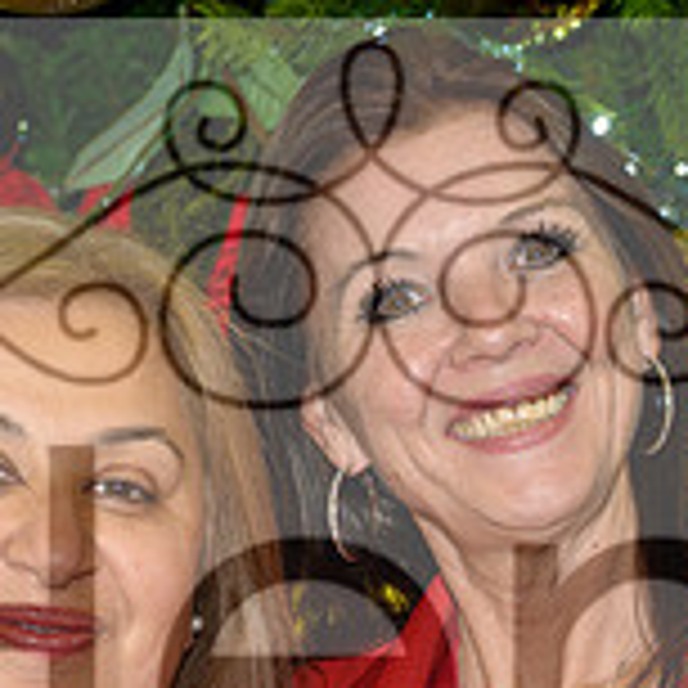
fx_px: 5307
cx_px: 165
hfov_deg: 7.4
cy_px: 651
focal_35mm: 236
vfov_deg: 7.4
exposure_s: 1/100
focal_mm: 61
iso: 1600
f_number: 4.5
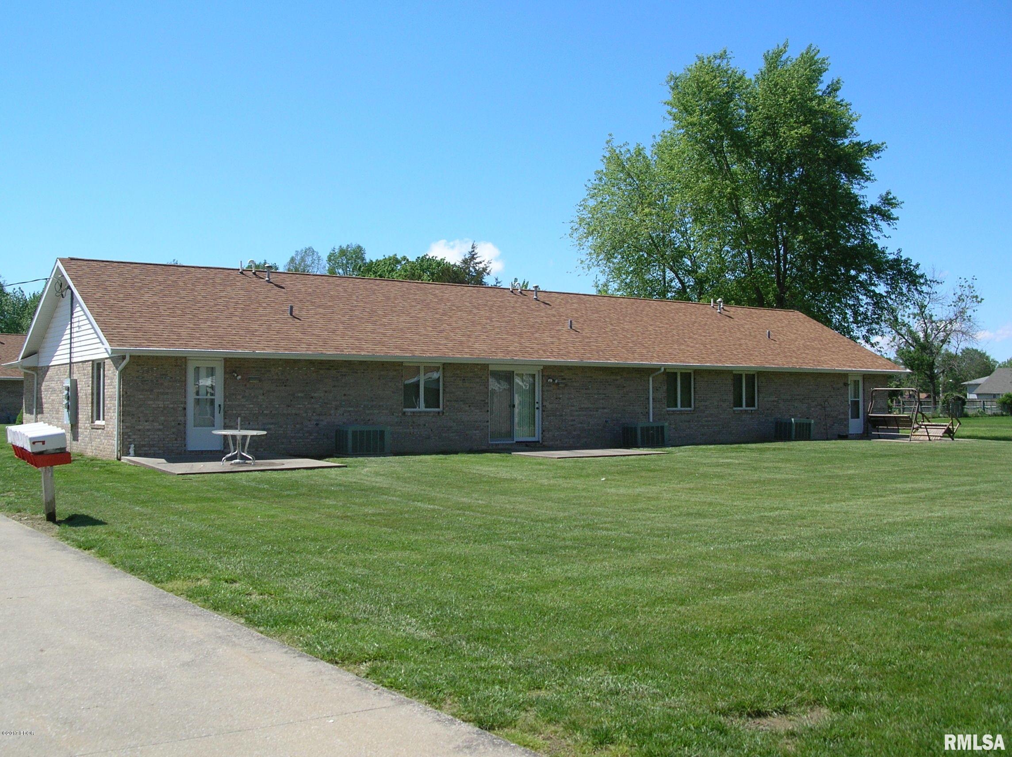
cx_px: 506
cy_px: 378
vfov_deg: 39.6
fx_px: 1052
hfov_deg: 51.4
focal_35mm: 36
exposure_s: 1/561
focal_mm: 6
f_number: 3.7
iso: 50
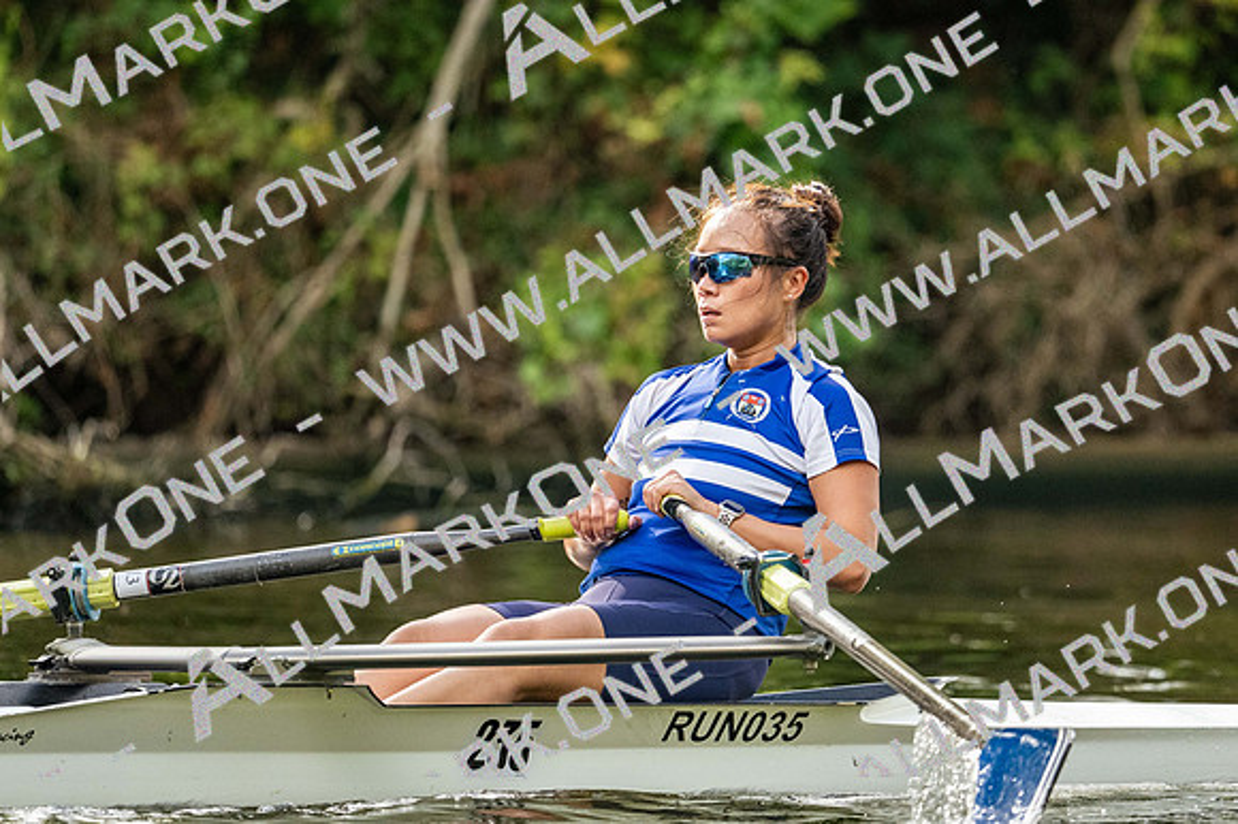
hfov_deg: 3.4
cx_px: 619
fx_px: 20625
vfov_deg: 2.3
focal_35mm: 600
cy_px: 412
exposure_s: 1/2500
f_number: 4.5
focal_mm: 400
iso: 1600
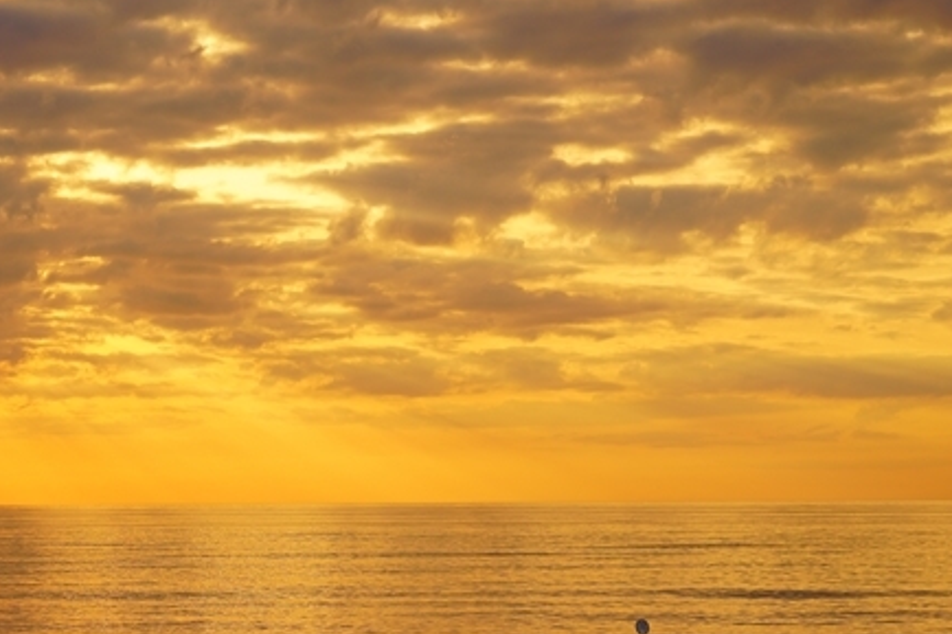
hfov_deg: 15.7
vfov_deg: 10.6
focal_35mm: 129
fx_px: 3410
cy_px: 451
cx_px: 136
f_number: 5.6
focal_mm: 70
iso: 100
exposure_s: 1/500
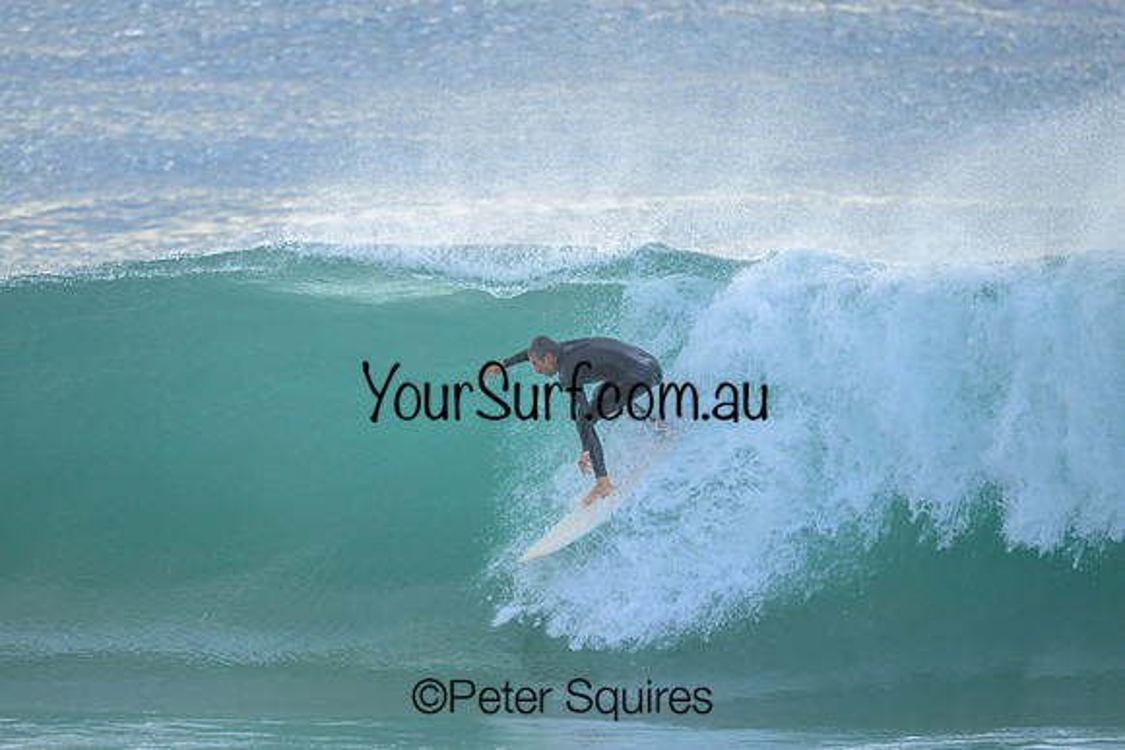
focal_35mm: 800
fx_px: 25005
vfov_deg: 1.7
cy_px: 375
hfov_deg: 2.6
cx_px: 562
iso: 1600
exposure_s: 1/2500
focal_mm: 800
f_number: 6.3
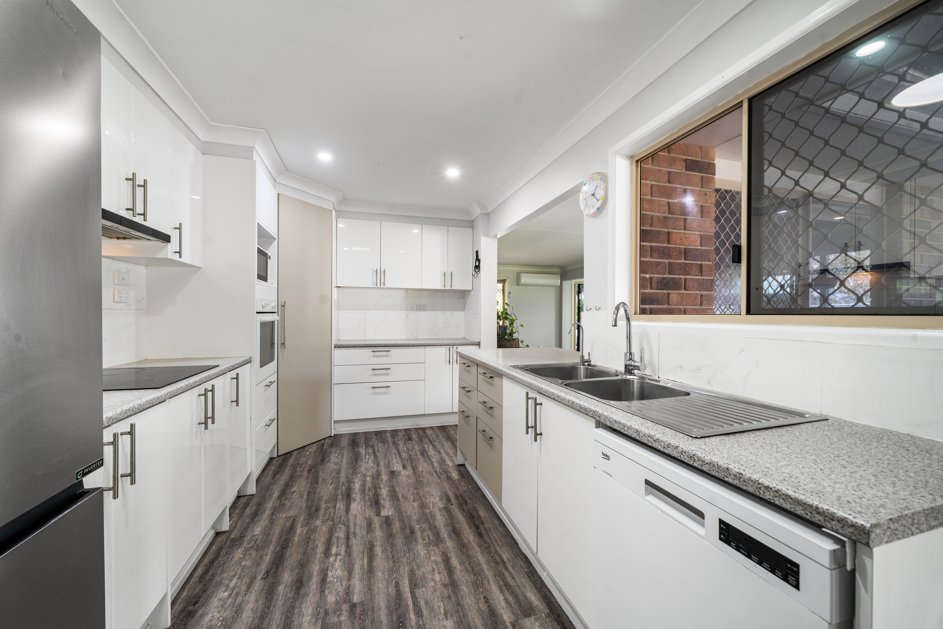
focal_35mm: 13
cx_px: 472
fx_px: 341
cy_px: 314
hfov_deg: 108.3
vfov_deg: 85.4
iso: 100
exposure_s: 1.6
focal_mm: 13
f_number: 8
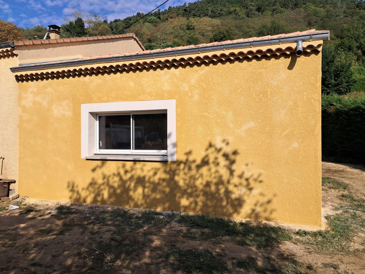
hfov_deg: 65.3
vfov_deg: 51.4
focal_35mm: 27
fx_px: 285
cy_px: 137
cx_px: 182
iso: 50
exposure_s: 1/956
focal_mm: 4
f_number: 1.8
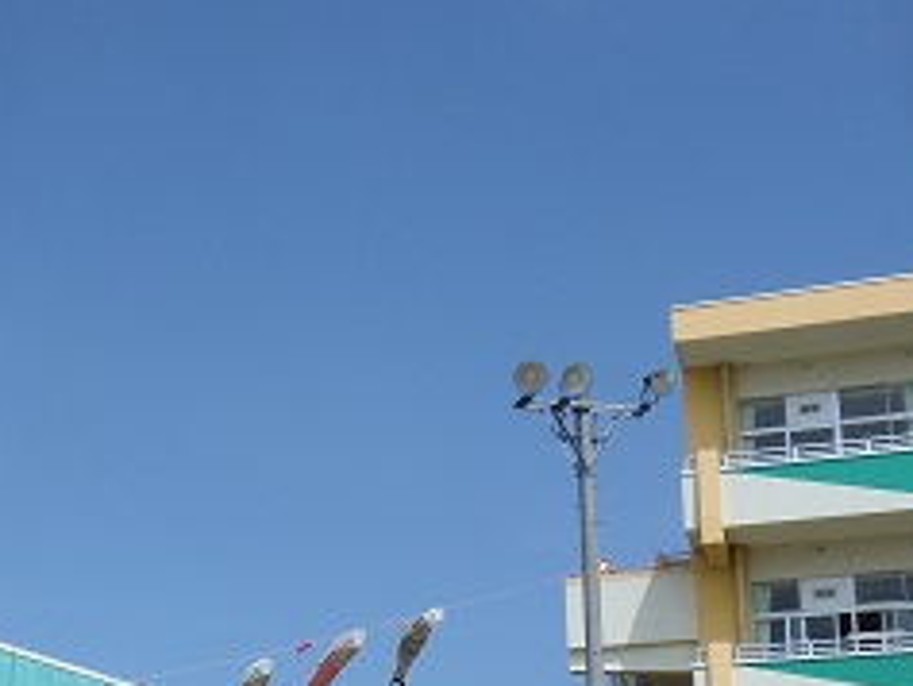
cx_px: 166
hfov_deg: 28.3
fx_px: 1768
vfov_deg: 21.5
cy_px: 609
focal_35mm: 67
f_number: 8.4
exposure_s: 1/250
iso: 64
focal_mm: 5.58
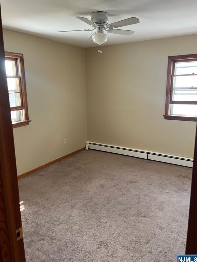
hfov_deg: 51.3
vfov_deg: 65.3
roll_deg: +2.0
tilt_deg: -10.1
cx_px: 96
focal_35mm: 27
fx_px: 205
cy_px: 129
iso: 125
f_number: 1.6
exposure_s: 1/121
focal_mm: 5.1
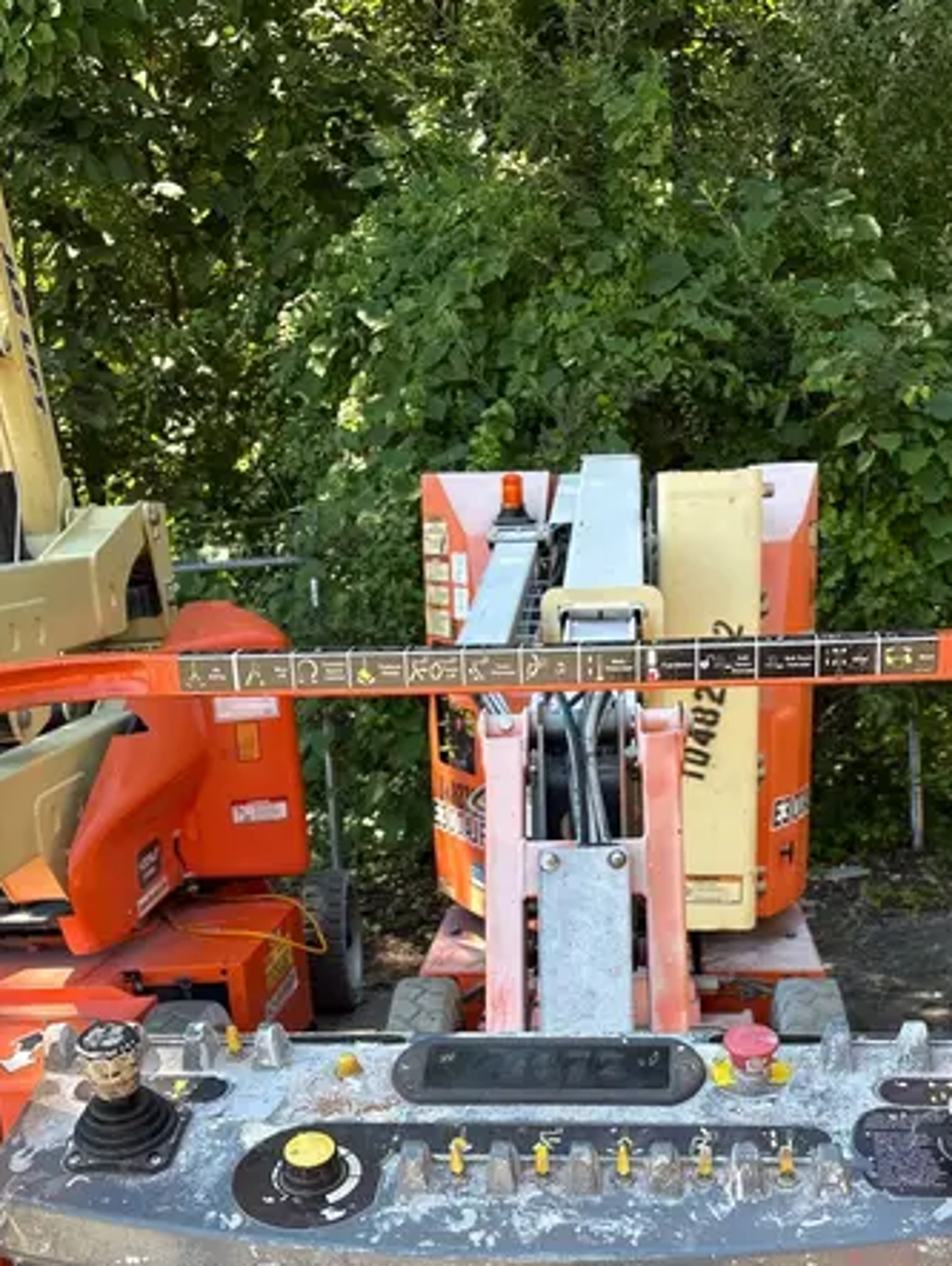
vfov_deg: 42.6
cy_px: 939
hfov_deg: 33.6
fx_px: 1574
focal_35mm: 43
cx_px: 532
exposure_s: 1/293
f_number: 1.6
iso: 40
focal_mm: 5.96
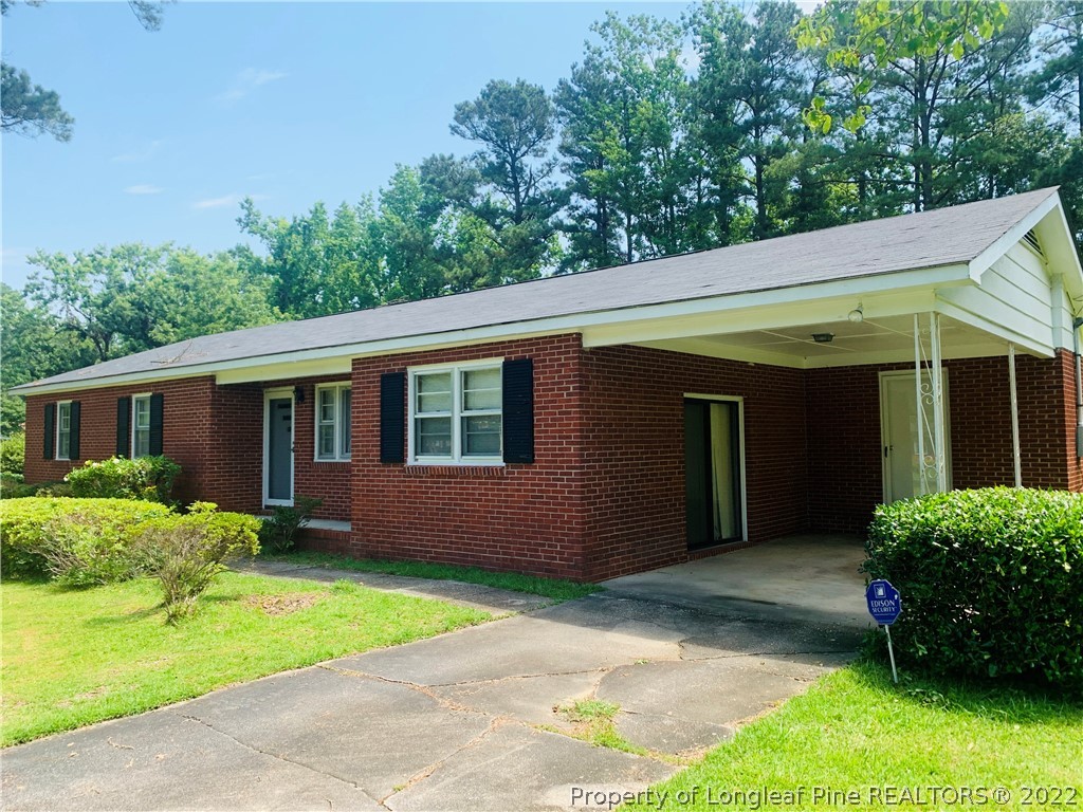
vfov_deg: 53.1
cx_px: 542
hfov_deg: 67.3
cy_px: 406
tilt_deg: +3.9
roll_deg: +0.5
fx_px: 813
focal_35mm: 26
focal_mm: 4.25
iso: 25
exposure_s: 1/727
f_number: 1.8
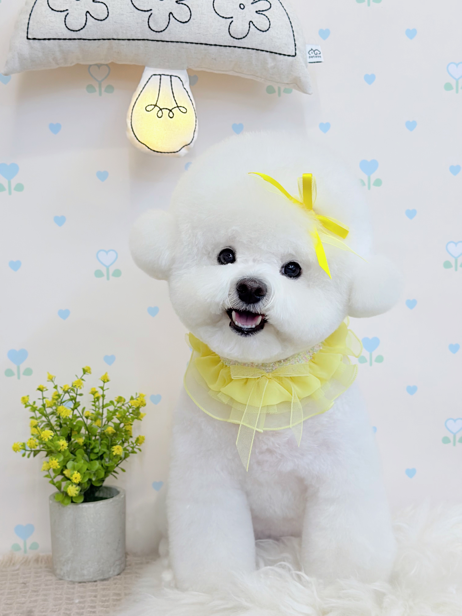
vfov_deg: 39.7
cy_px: 308
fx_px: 854
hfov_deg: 30.3
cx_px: 231
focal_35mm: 48
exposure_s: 1/137
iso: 64
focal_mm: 6.76
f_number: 1.78
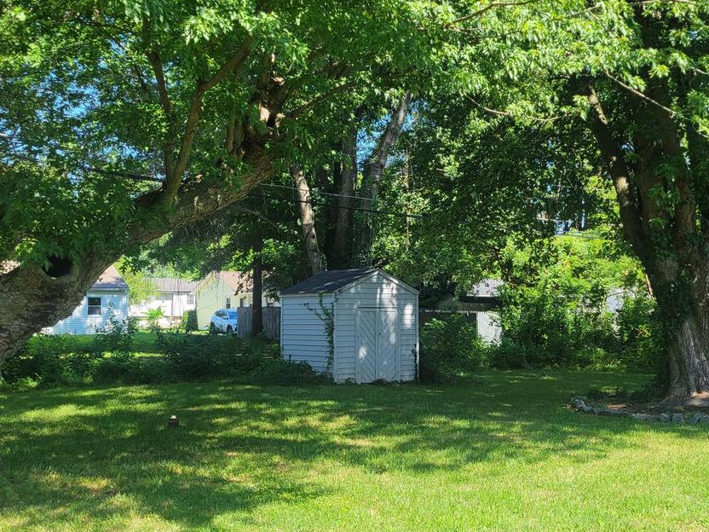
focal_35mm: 45
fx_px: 922
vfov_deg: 32.1
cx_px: 449
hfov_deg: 41.7
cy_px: 303
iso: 40
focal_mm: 5.4
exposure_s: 1/748
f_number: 1.8
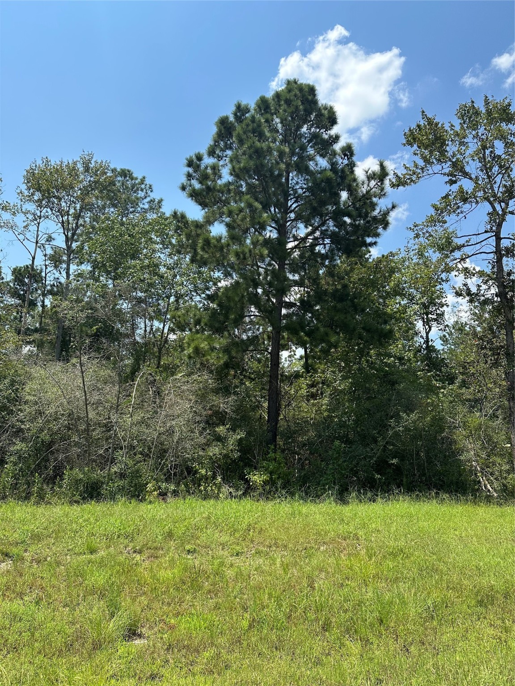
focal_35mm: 24
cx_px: 258
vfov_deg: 71.6
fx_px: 476
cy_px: 343
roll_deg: -2.0
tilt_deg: +14.0
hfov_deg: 56.8
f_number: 1.78
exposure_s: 1/3472
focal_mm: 6.86
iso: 80
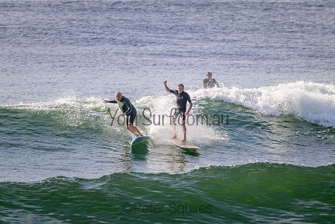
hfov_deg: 2.6
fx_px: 7446
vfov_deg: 1.7
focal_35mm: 800
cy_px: 112
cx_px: 168
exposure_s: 1/2000
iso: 900
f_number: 11
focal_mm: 800
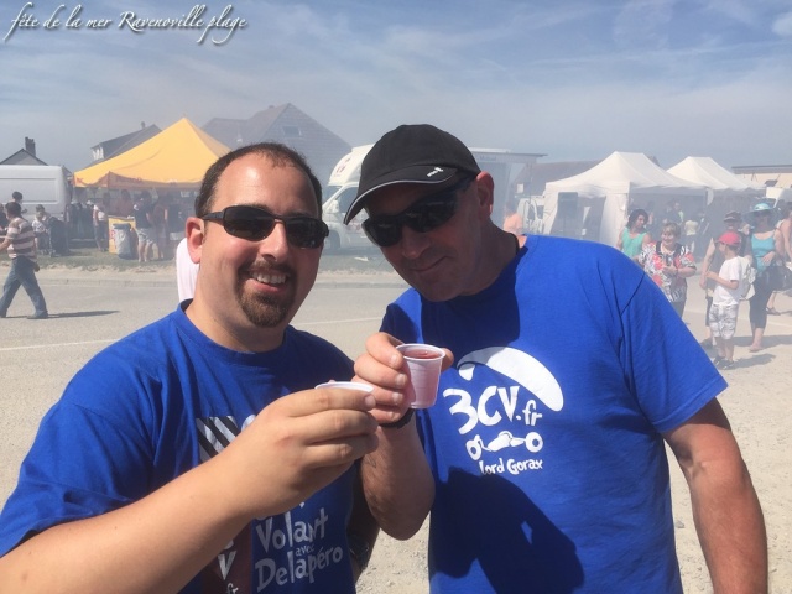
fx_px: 664
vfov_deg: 48.2
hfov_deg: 61.7
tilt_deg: -8.7
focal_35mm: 29
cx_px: 396
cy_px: 297
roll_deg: -0.9
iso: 32
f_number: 2.2
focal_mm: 4.15
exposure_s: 1/2326
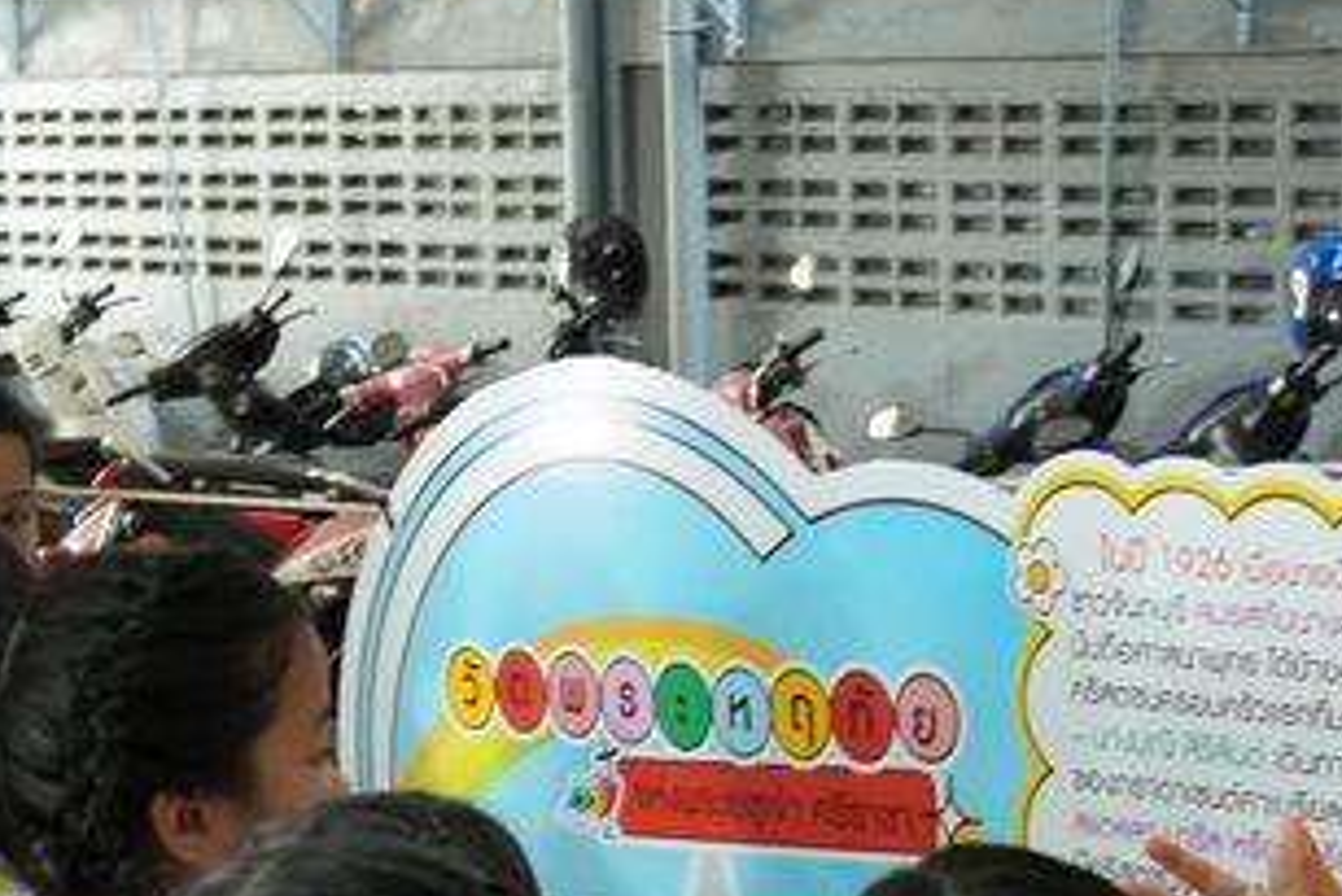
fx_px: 3692
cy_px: 948
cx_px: 828
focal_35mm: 99
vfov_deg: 13.6
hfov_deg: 20.6
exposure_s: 1/80
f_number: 3.5
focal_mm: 18
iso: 1600
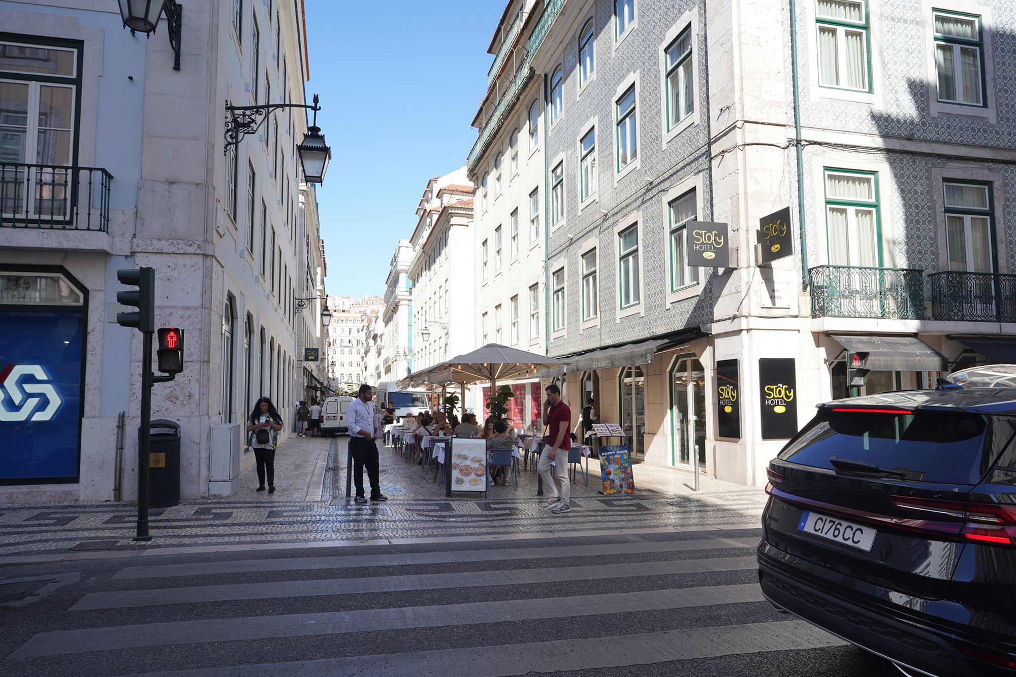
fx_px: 677
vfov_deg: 53.1
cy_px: 338
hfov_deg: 73.7
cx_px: 508
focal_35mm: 24
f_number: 9
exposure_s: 1/100
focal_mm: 24
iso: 100
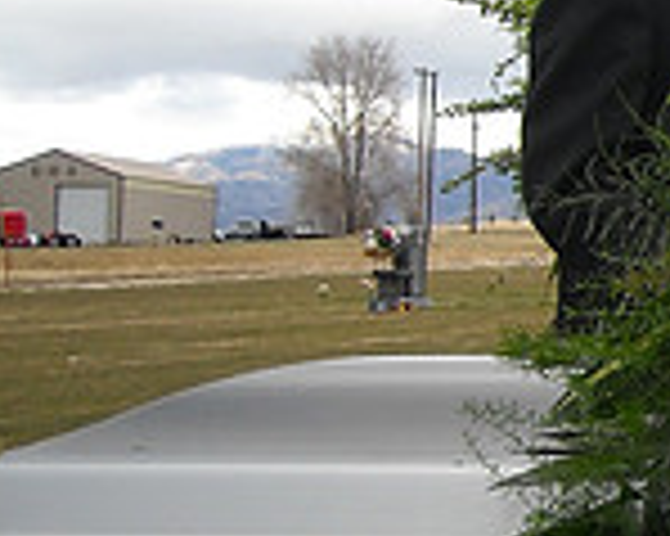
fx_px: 2636
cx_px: 1286
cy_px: 223
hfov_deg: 12.9
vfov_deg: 11.6
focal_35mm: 133
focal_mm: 5.7
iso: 64
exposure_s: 1/284
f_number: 2.8
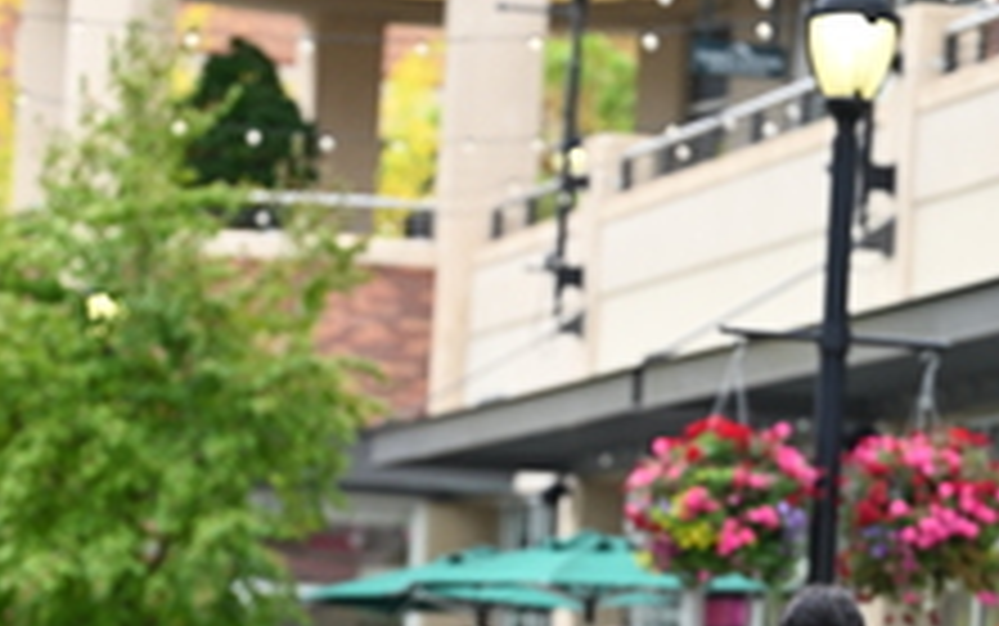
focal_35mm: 225
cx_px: 533
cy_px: 671
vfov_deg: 5.8
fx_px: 6129
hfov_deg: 9.3
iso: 640
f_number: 2.8
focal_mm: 89
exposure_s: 1/1600
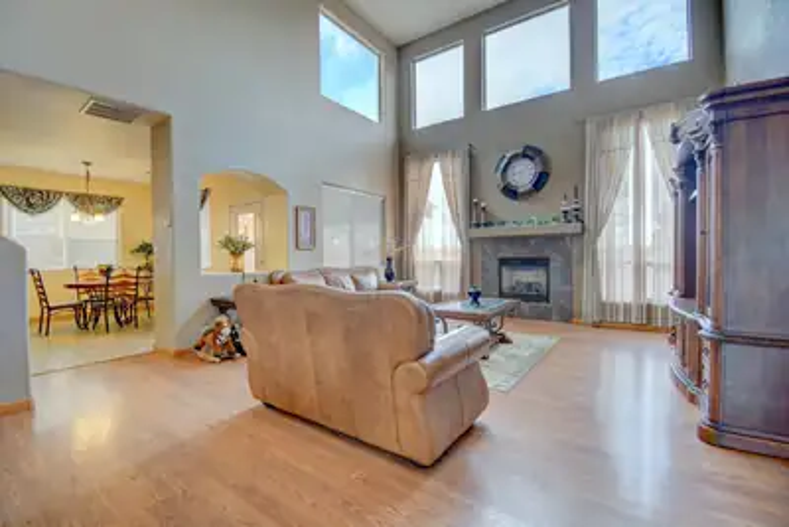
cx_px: 394
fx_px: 329
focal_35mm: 15
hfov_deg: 100.4
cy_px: 264
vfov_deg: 77.4
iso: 160
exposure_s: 1/15
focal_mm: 10
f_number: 4.5
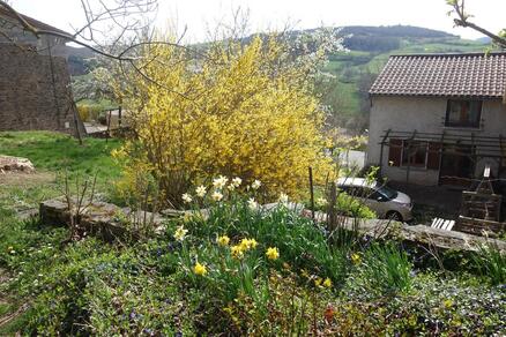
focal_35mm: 28
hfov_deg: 65.5
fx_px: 394
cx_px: 253
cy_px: 168
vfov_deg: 46.4
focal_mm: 10.4
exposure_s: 1/200
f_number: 5.6
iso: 125
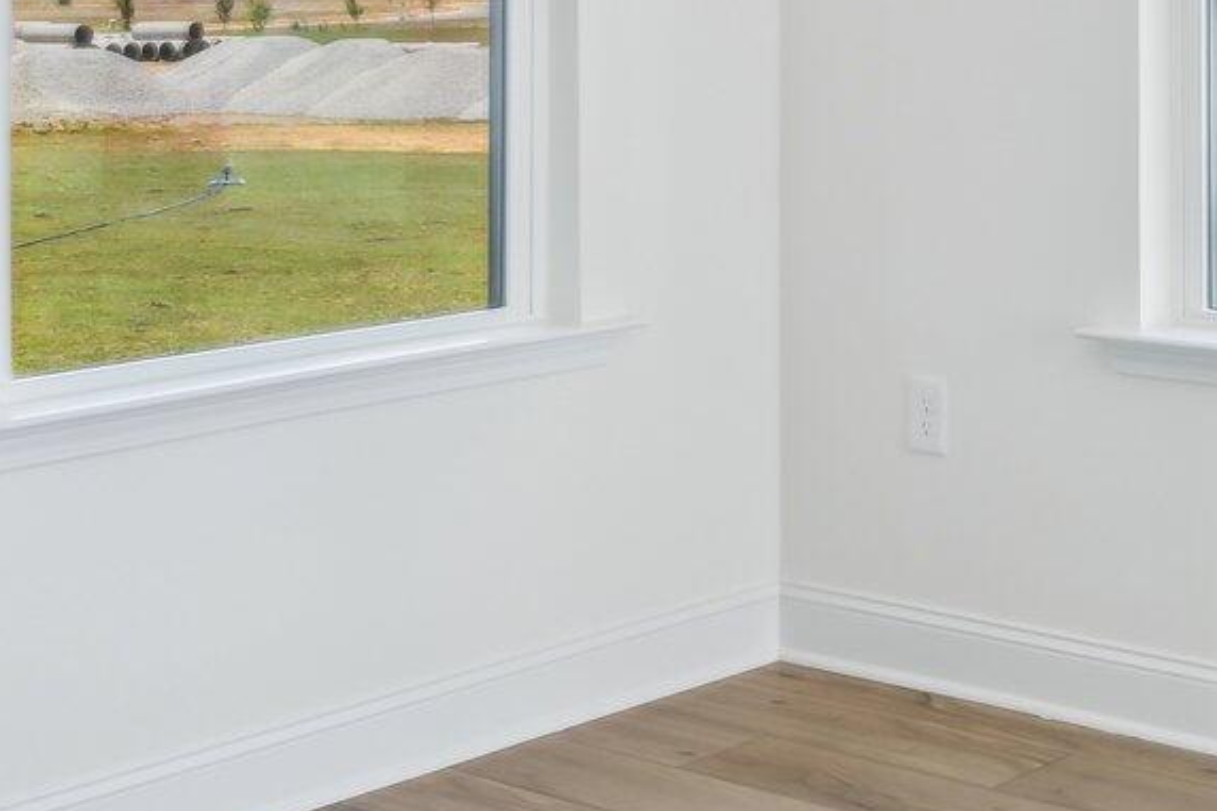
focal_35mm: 68
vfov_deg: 19.1
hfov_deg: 25.9
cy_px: -99
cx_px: 1526
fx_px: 2298
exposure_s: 1/60
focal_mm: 19
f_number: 8
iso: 100
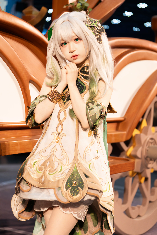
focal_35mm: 70
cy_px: 118
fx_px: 458
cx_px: 78
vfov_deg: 28.8
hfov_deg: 19.5
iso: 320
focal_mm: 70
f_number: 2.8
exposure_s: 1/125
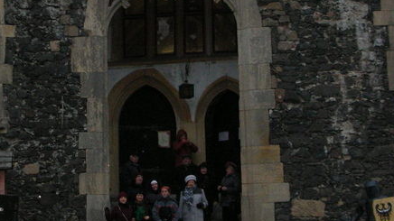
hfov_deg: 29.9
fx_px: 731
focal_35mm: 70
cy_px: 63
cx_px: 128
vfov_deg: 17.1
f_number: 3
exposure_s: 1/60.1
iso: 200
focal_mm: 5.8
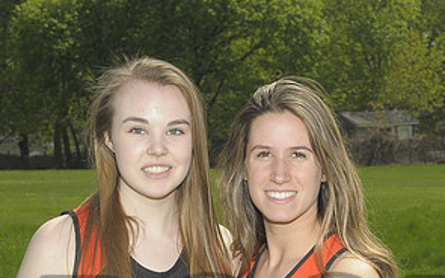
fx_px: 2254
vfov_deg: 7.0
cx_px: 212
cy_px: 354
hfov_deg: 11.3
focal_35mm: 186
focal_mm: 62
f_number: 11
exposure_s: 1/250
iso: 200
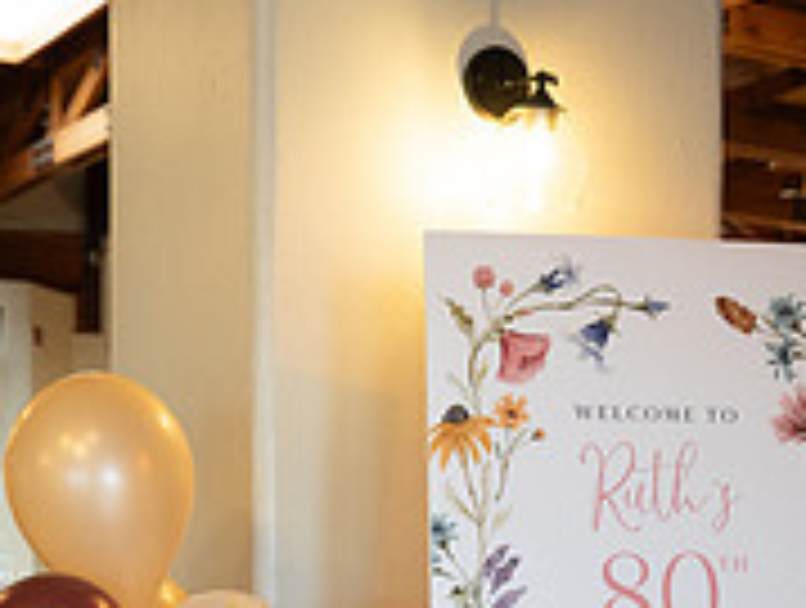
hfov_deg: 25.9
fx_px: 1750
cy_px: 721
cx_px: 405
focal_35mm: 75
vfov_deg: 18.7
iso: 1600
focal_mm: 31.1
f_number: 2.8
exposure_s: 1/125
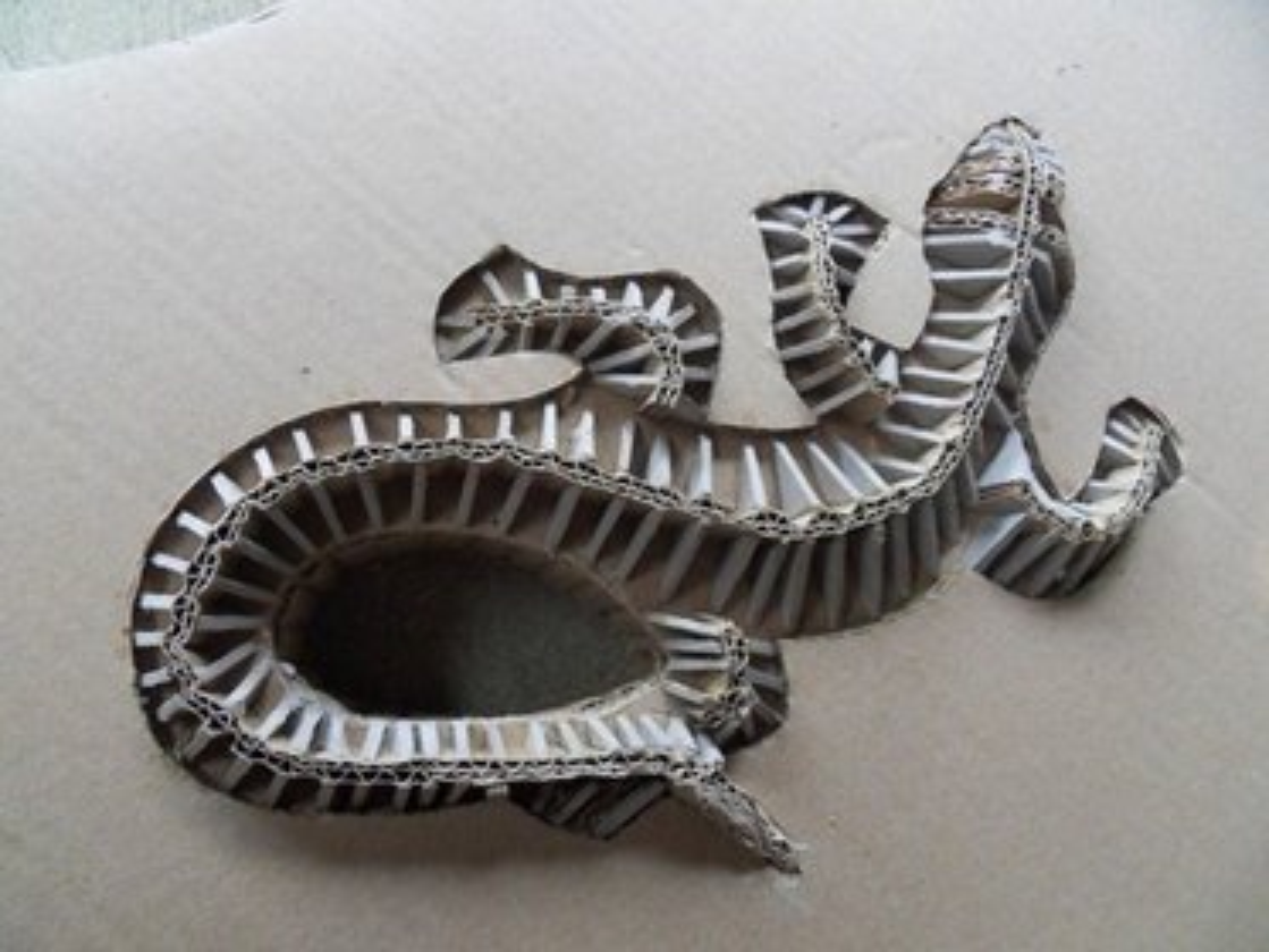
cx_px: 634
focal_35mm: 24
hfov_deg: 71.6
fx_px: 880
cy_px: 476
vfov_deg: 56.8
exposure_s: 1/30
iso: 320
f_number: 3.3
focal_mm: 4.2
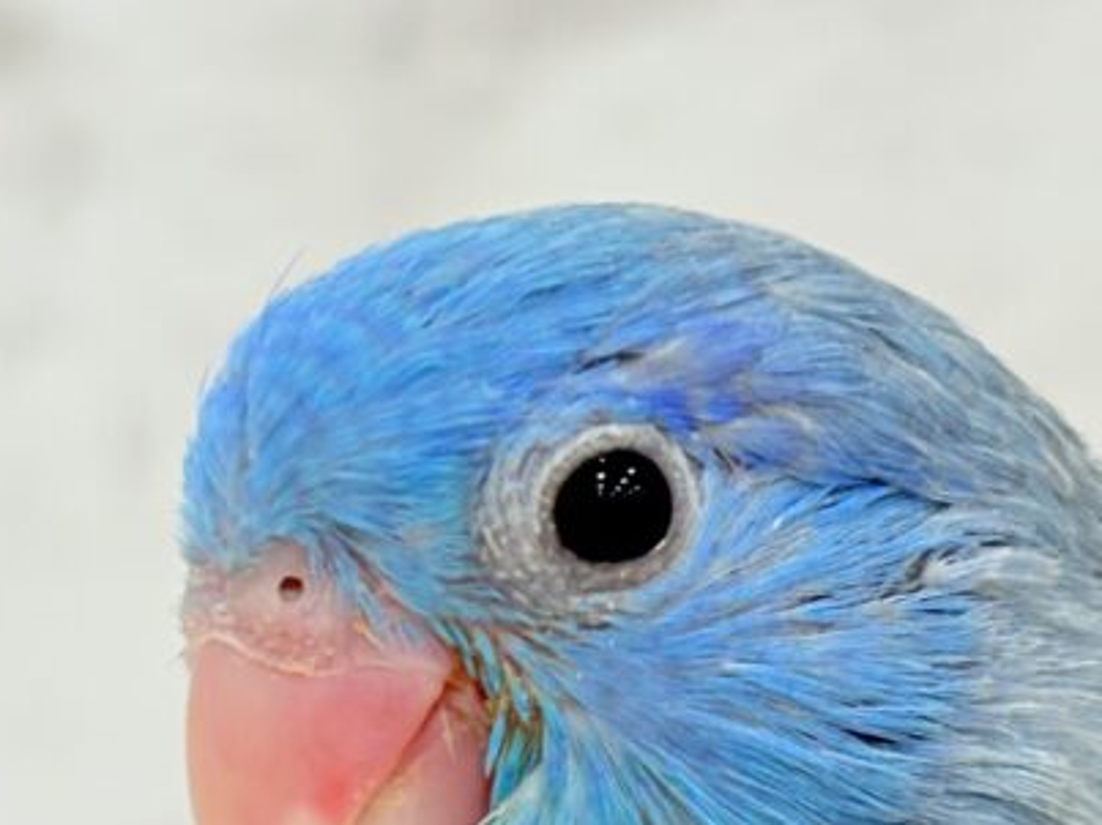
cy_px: 901
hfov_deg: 12.6
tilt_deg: -3.9
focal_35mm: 155
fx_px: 4933
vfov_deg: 9.5
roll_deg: +2.2
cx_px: 993
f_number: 1.6
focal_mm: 5.96
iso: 80
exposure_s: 1/100
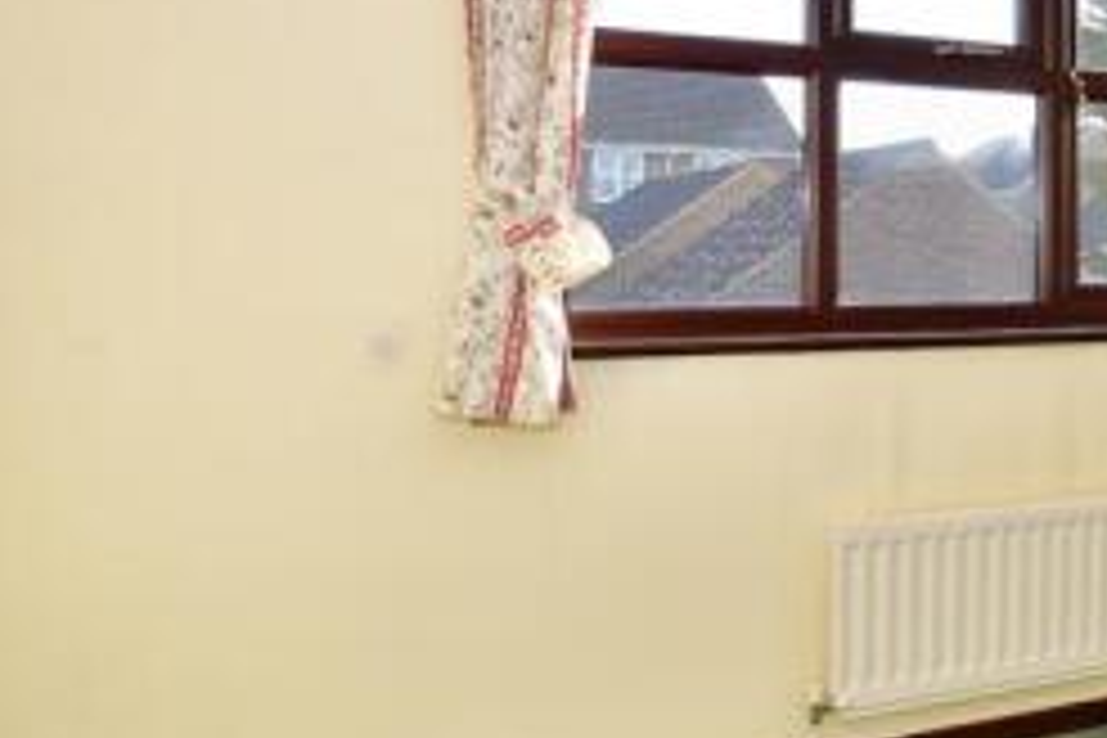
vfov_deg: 33.0
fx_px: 1230
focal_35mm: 40
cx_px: 1004
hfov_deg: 44.0
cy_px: 232
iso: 400
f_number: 8
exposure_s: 1/30
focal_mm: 10
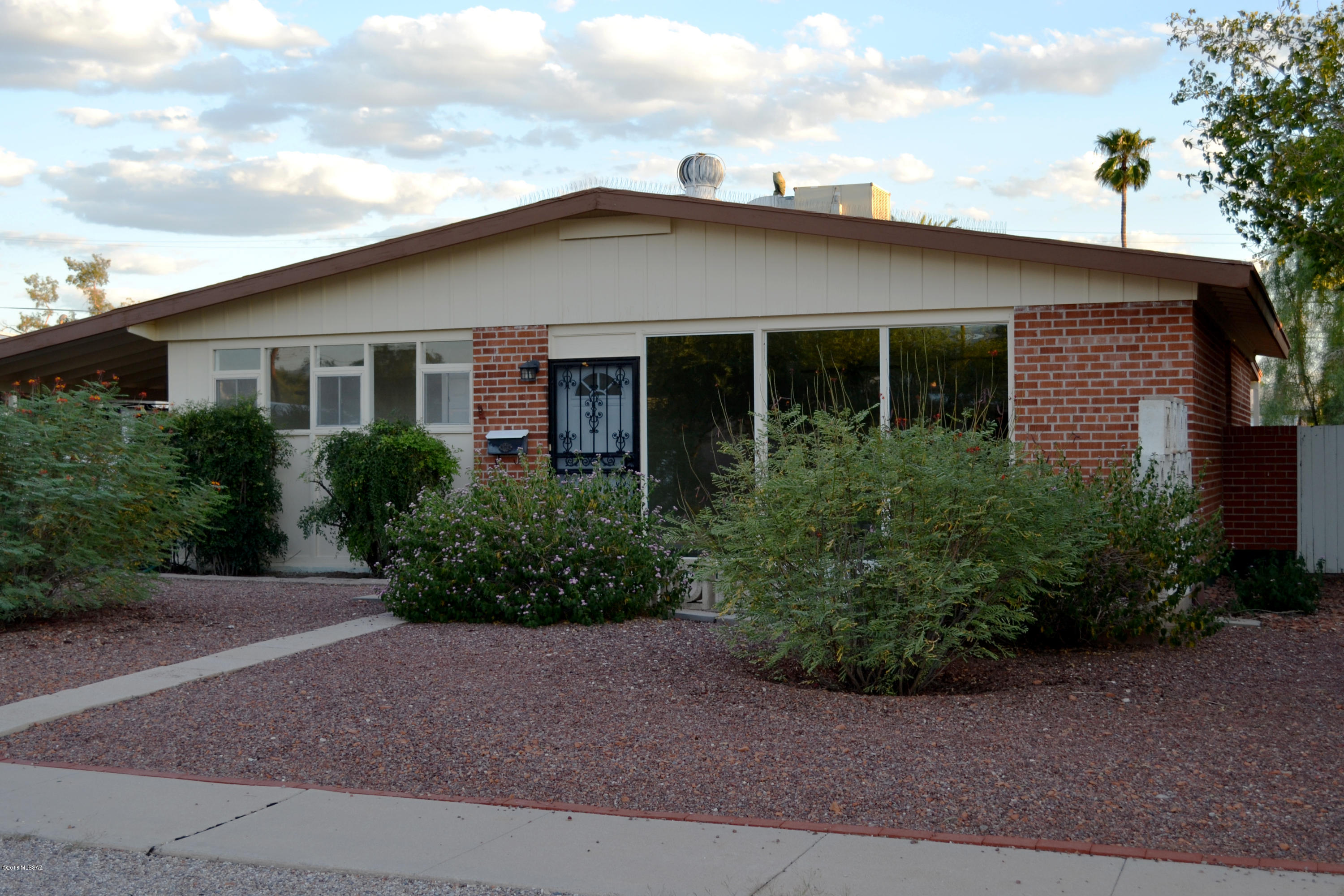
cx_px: 672
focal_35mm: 44
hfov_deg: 45.0
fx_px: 1624
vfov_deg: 30.8
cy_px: 448
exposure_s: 1/60
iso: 100
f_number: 5
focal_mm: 29
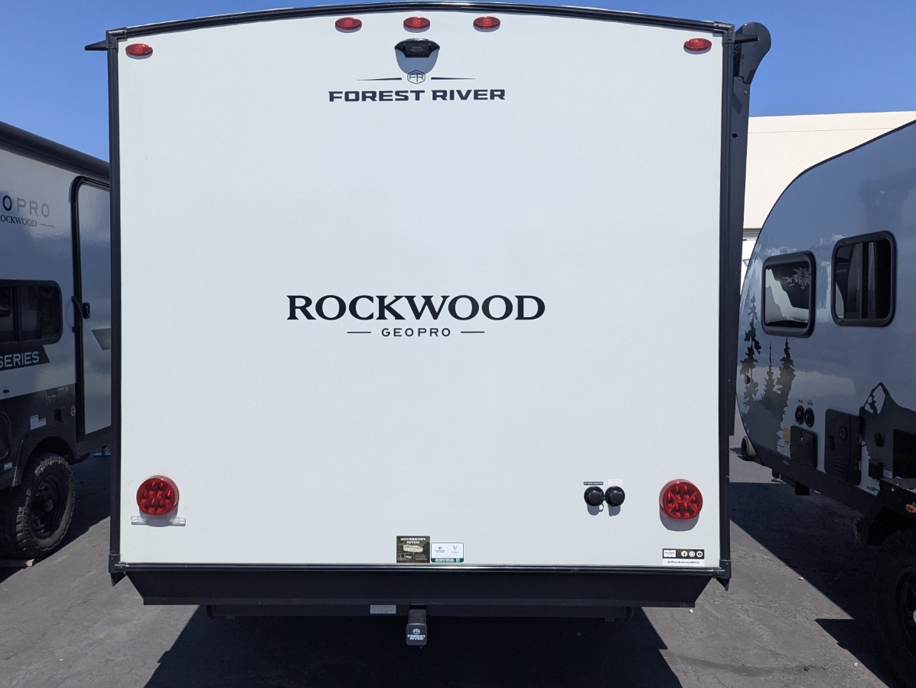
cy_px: 333
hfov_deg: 63.3
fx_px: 741
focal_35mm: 28
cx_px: 415
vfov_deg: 49.7
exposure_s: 1/4049
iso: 82
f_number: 1.85
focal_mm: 6.81
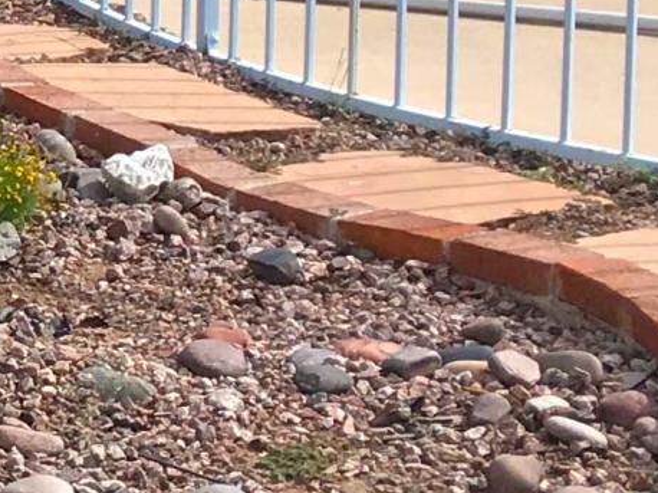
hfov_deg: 9.4
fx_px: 3610
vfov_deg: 7.7
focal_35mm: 190
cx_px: -882
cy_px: -187
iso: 25
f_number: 2.2
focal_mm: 4.15
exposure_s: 1/732
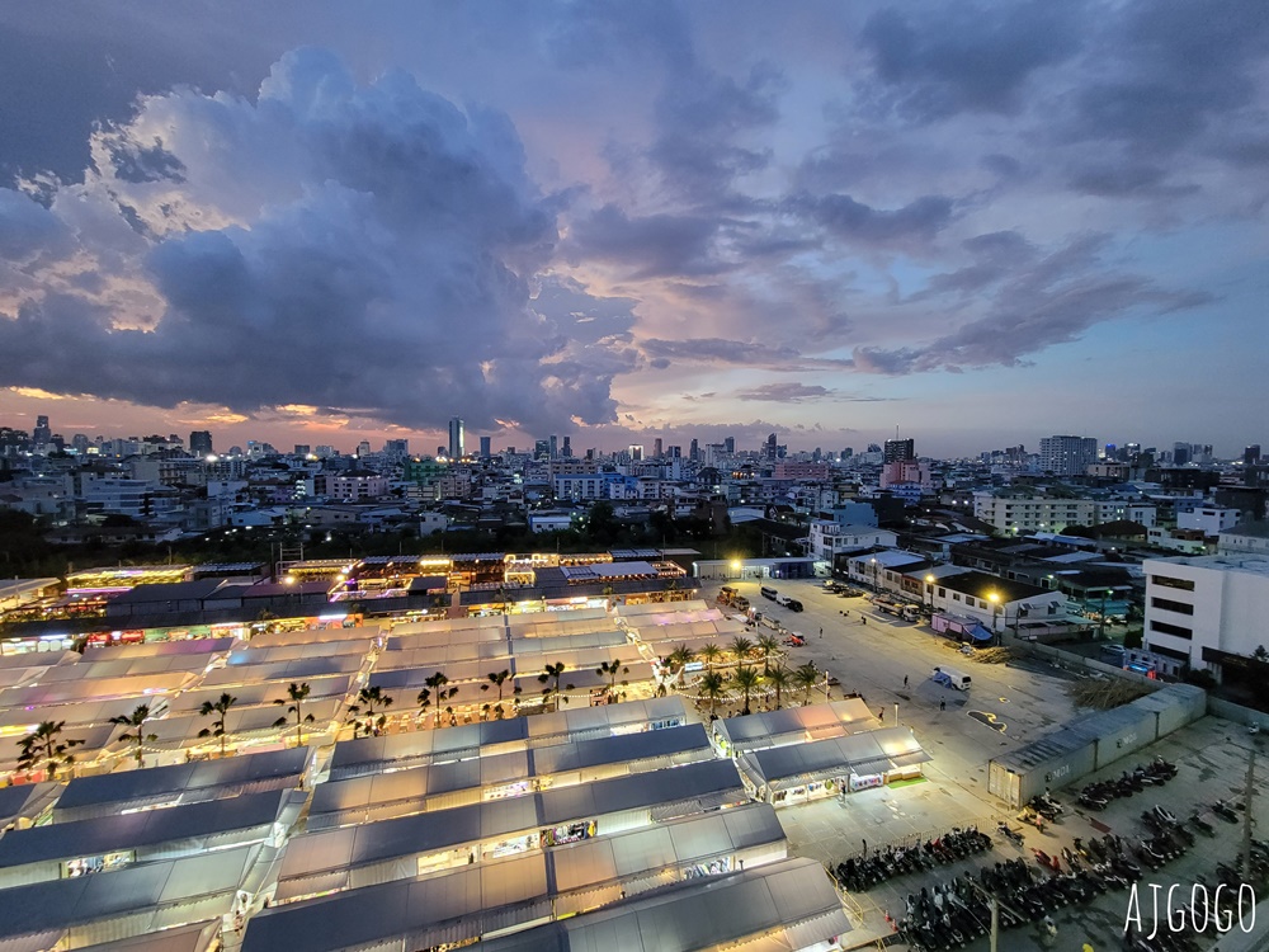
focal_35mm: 13
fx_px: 477
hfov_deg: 106.2
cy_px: 476
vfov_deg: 89.9
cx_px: 634
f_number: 2.2
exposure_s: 1/25
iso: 800
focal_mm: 2.2
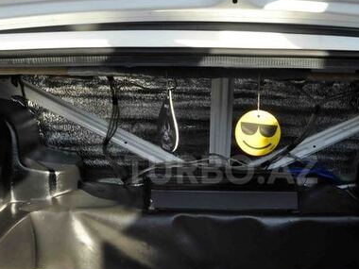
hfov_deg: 41.8
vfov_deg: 32.0
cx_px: 221
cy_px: 170
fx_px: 467
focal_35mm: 45
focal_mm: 18
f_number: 14
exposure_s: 1/200
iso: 1000
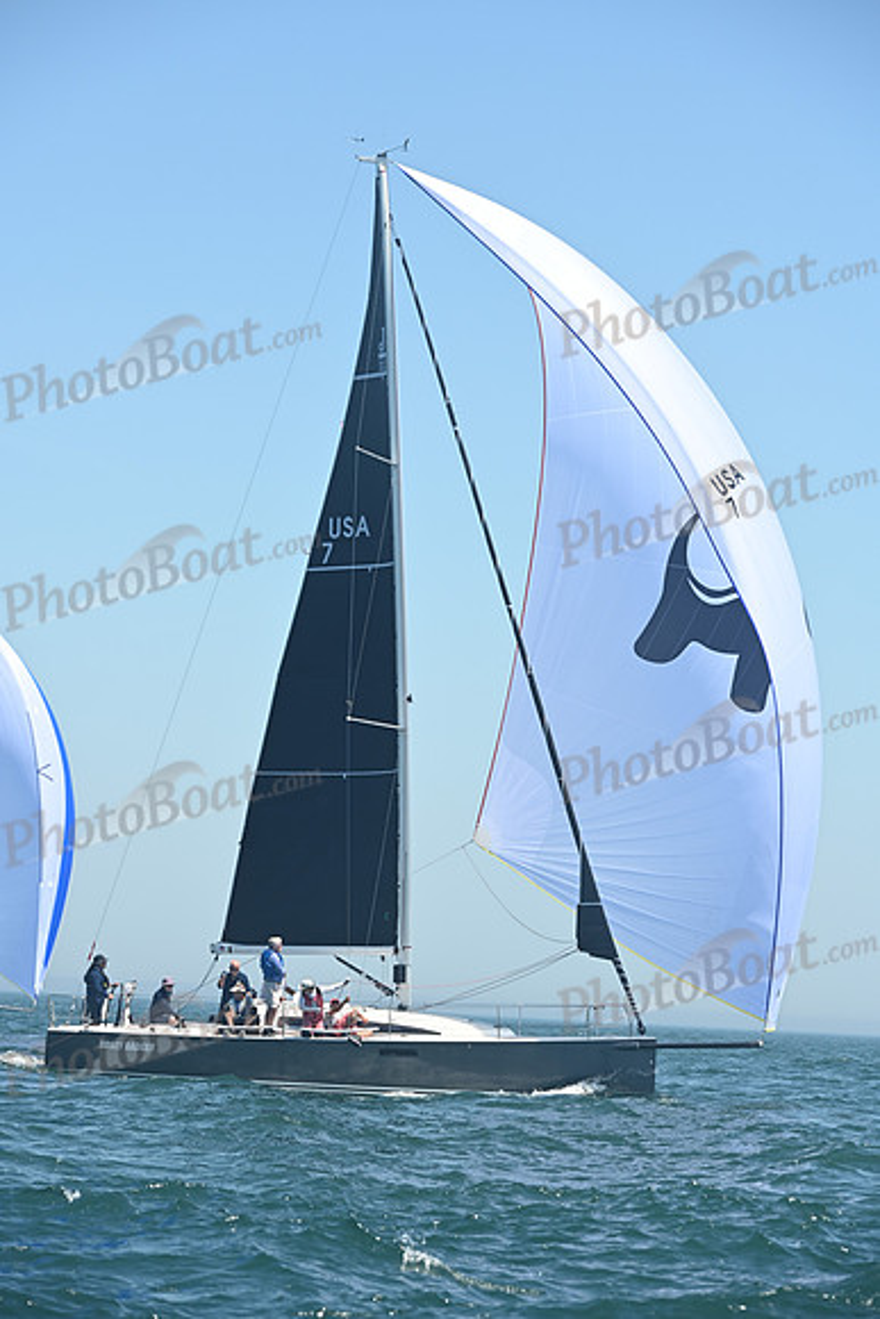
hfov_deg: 10.2
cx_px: 440
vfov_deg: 15.2
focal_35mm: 135
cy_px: 660
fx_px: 4947
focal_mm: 135
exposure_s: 1/1000
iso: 320
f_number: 6.3
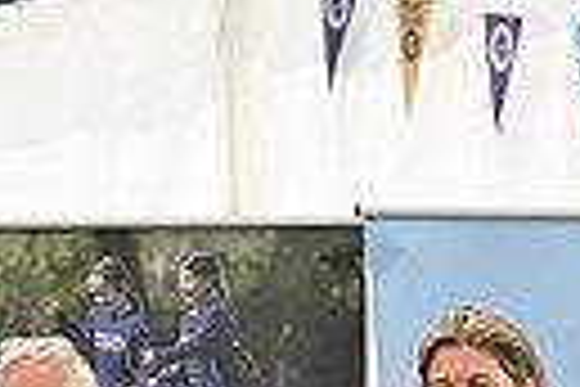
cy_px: 720
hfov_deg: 8.8
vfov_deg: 6.0
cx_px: 1079
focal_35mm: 224
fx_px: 3609
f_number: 8
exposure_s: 1/320
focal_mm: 50
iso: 800
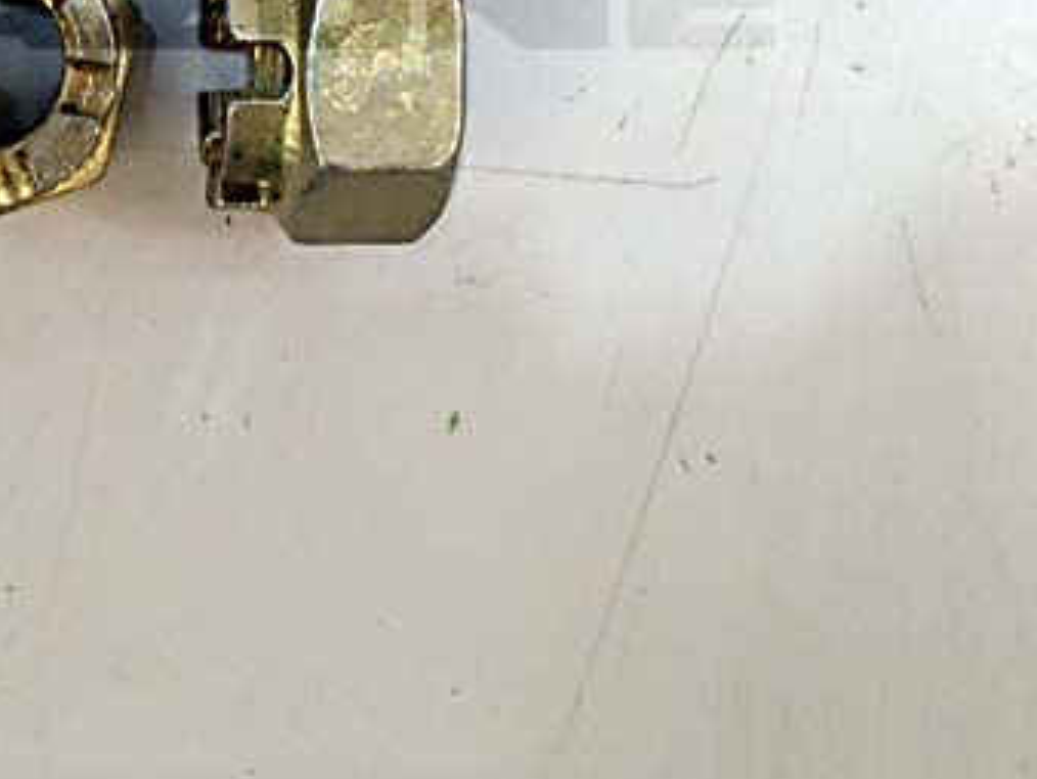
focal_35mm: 53
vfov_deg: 26.6
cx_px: 132
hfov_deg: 34.4
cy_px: 67
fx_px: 1589
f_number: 3.9
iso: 400
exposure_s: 1/30
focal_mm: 5
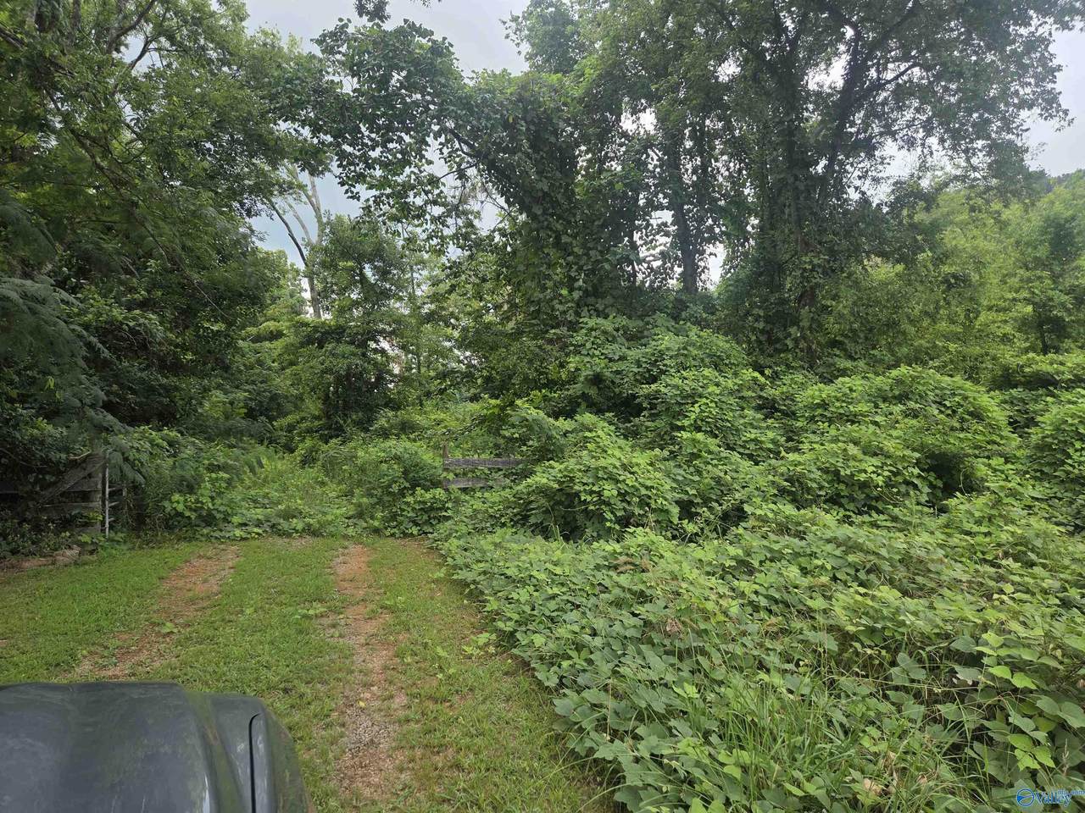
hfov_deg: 73.9
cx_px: 542
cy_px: 406
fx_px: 721
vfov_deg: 58.9
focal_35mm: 23
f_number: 1.8
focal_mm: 5.4
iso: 80
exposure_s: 1/854
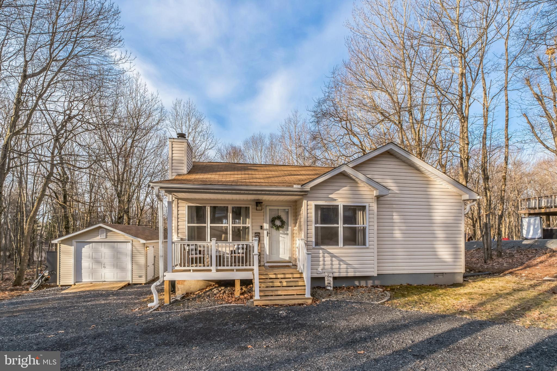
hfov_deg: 100.4
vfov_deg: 77.3
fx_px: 232
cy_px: 186
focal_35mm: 15
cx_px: 278
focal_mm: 10
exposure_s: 1/125
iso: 125
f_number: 7.1
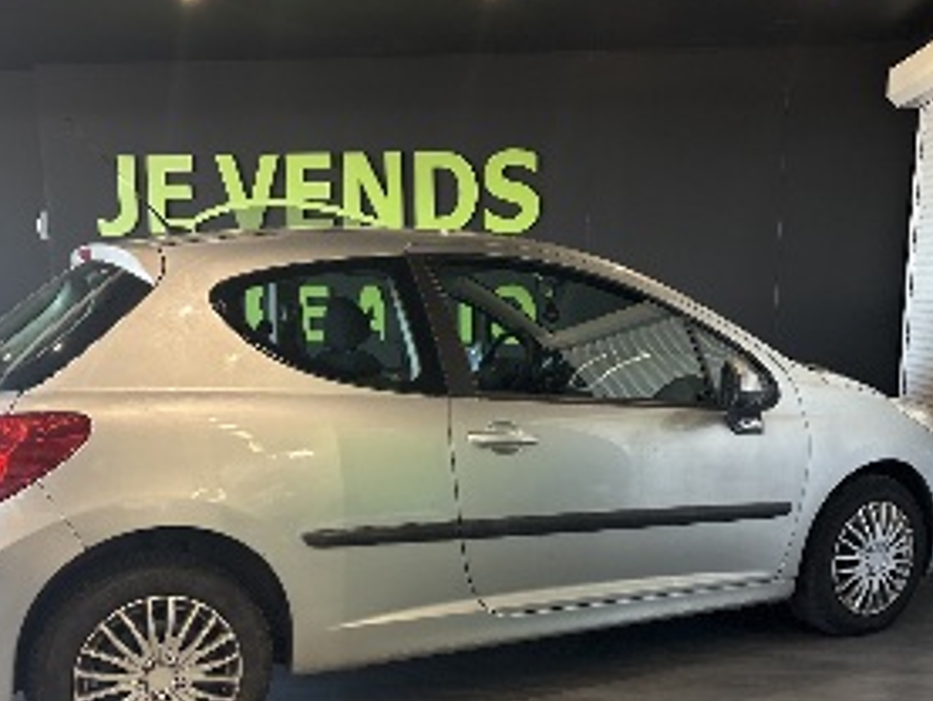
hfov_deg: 47.8
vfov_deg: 36.4
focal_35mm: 39
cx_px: 475
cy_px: 479
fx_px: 1052
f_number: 1.6
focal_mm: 5.96
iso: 250
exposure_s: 1/50
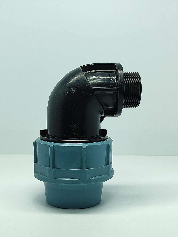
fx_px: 165
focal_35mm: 24
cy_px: 118
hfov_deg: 56.8
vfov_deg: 71.6
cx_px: 89
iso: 200
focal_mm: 5.89
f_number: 1.89
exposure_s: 1/250
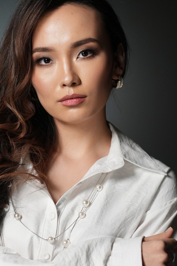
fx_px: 1304
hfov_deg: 7.8
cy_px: 176
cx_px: 52
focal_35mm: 177
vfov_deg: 11.6
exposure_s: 1/500
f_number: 3.2
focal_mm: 85
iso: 1250
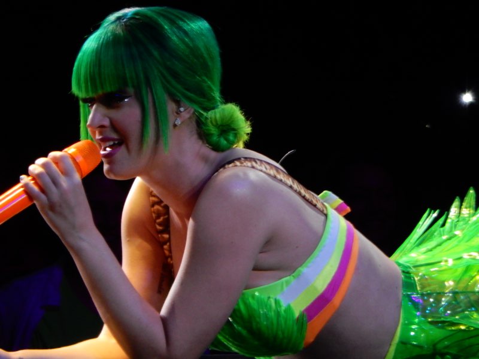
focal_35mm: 550
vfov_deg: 2.7
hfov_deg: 3.6
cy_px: 180
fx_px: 7611
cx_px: 240
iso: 720
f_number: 6.3
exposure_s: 1/125
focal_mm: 99
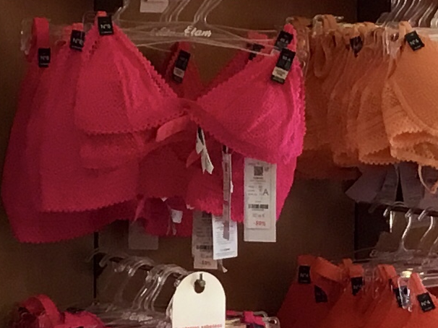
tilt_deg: -7.0
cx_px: 223
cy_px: 278
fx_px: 2112
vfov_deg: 8.9
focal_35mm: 167
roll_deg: +0.6
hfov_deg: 11.8
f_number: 2.4
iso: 40
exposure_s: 1/33
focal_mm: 3.3
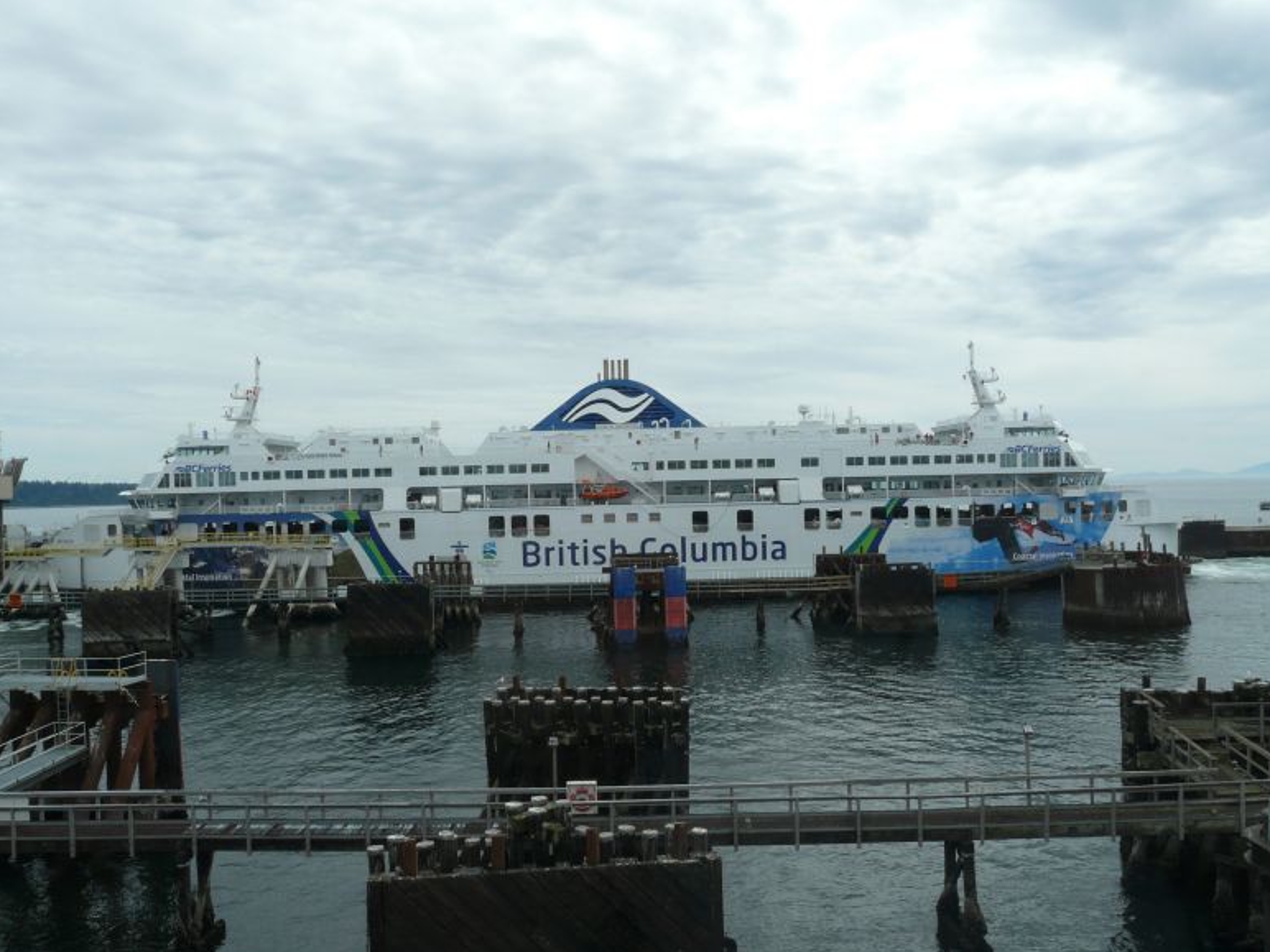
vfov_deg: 48.2
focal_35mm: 29
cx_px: 628
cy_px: 492
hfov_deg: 61.7
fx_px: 1064
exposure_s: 1/400
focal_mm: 4.6
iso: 100
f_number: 6.3
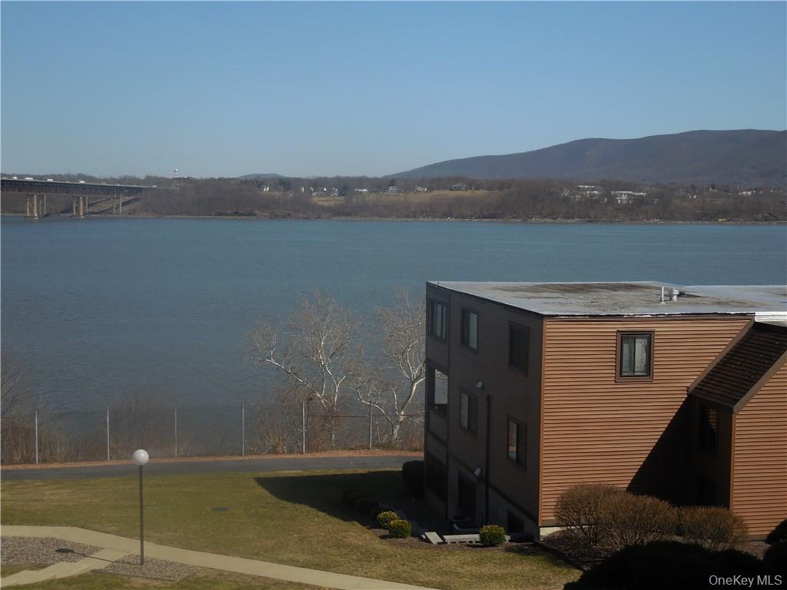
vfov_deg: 28.0
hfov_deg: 36.8
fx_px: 1182
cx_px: 394
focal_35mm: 52
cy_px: 295
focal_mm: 9.4
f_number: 4.3
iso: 125
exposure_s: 1/1600
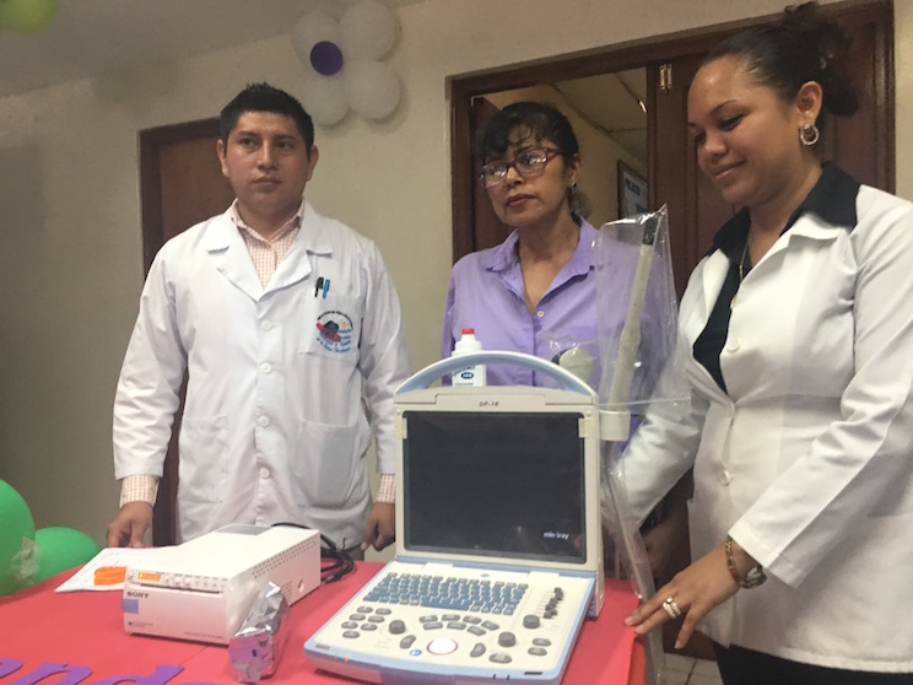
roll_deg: +1.8
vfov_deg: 48.2
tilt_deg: +2.4
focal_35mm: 29
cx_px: 456
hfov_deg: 61.7
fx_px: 765
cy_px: 342
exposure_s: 1/15
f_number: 2.2
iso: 80
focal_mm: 4.15
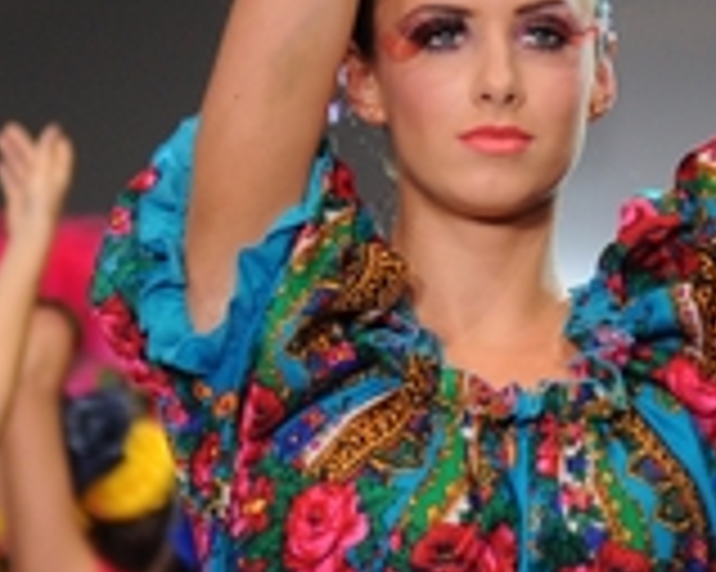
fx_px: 7793
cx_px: 491
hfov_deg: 5.3
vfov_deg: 4.2
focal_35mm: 368
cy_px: 182
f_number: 3.5
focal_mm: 80
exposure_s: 1/320
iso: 800
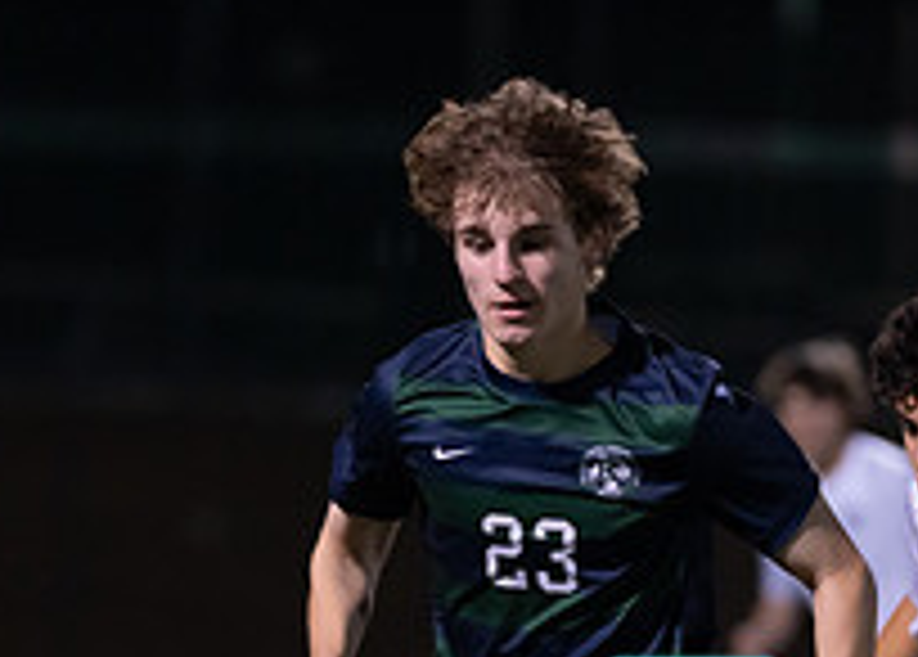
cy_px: 876
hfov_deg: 3.3
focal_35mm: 615
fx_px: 16045
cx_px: 437
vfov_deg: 2.3
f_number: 2.8
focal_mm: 200
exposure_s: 1/1000
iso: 2000
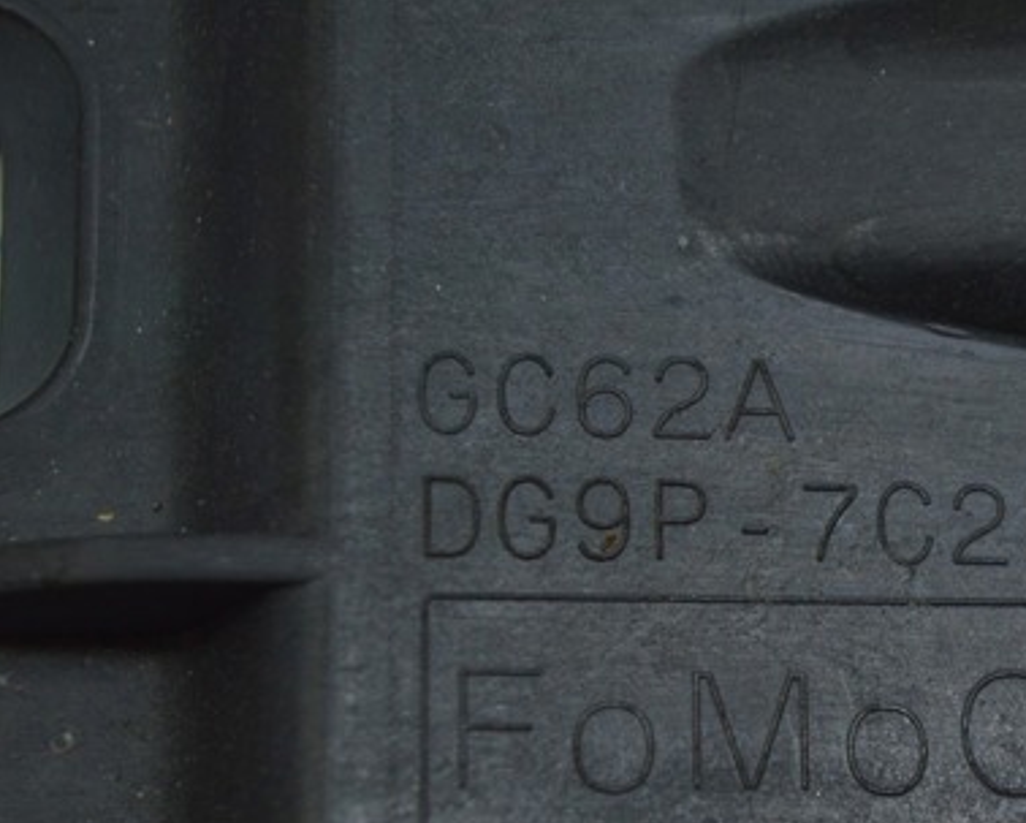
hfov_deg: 14.6
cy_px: 574
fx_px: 3975
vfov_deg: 11.8
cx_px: 822
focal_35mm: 131
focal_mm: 55
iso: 400
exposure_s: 1/60
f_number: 5.6
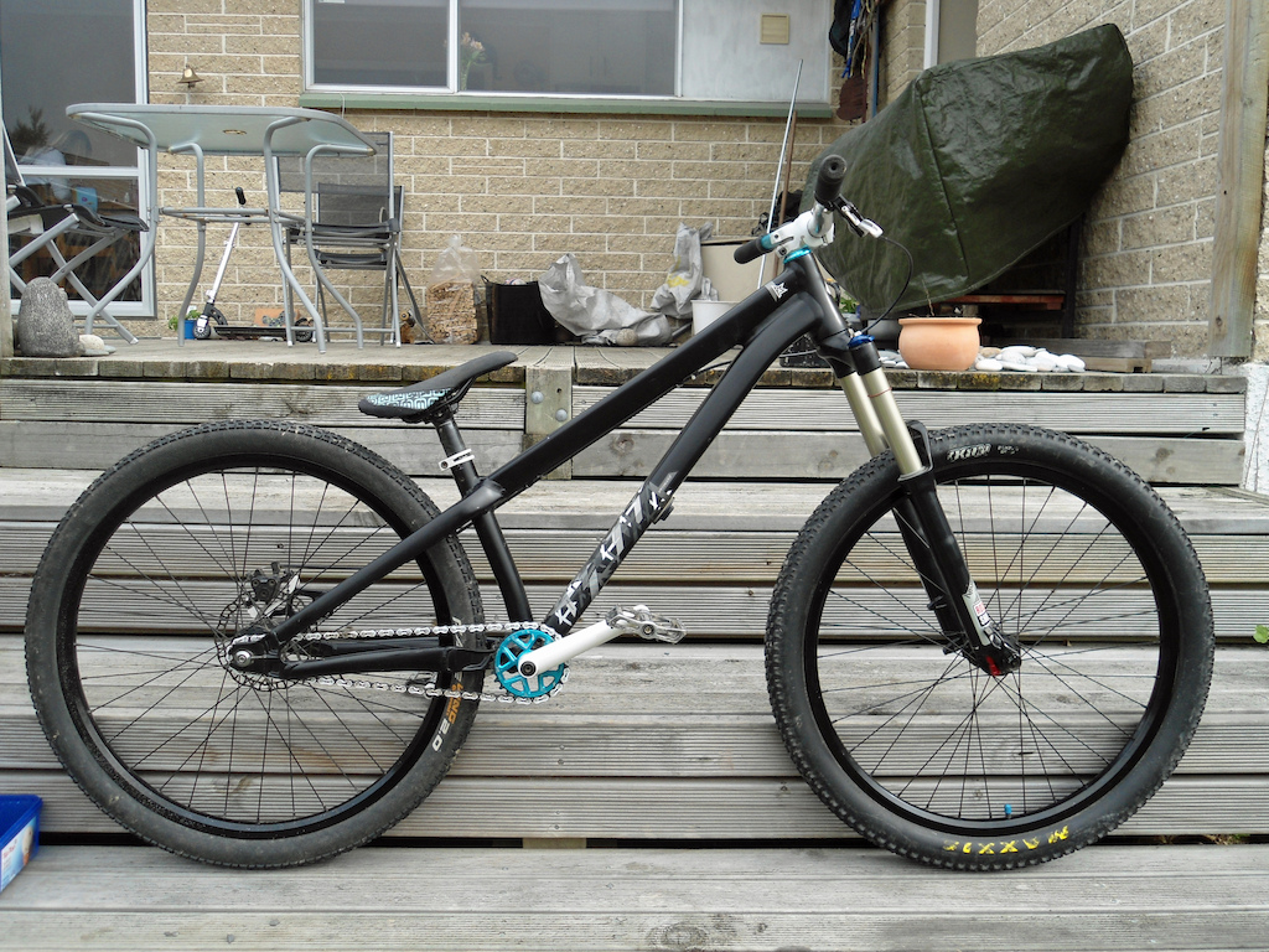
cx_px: 634
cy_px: 476
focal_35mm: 31
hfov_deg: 58.4
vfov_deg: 45.4
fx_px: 1136
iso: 80
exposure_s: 1/320
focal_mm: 5.6
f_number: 3
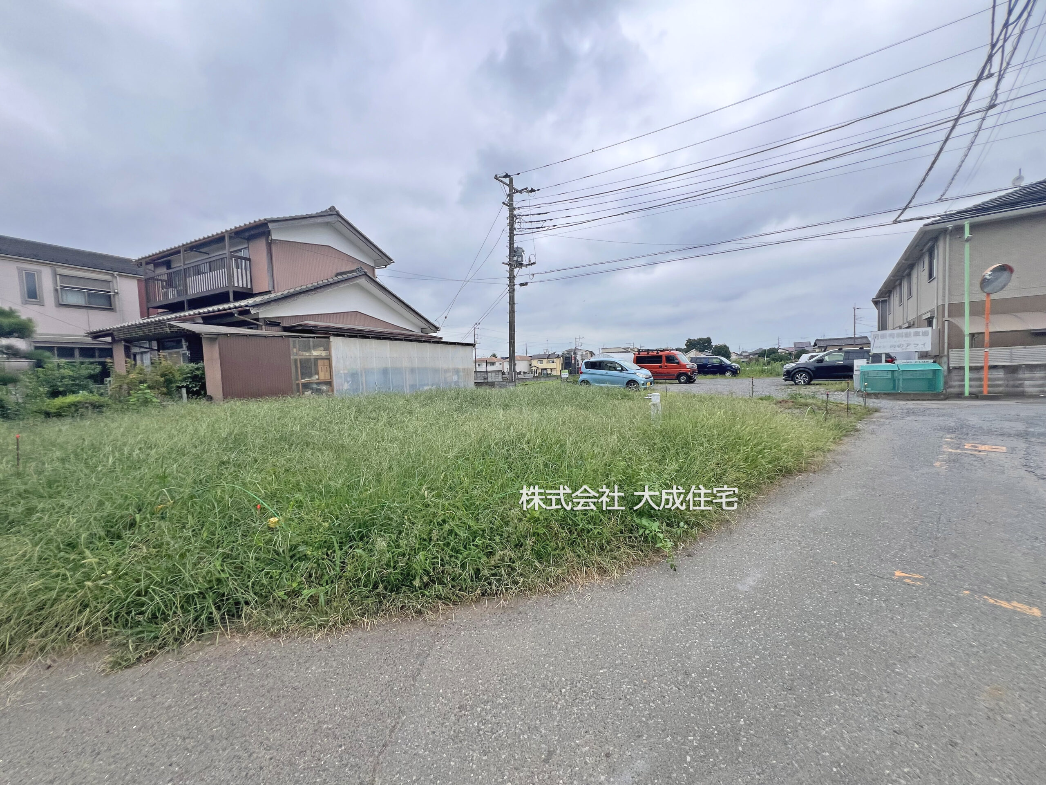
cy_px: 392
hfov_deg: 106.2
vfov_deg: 89.9
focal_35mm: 13
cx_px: 523
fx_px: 393
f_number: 1.8
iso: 32
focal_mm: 1.57
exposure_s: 1/809
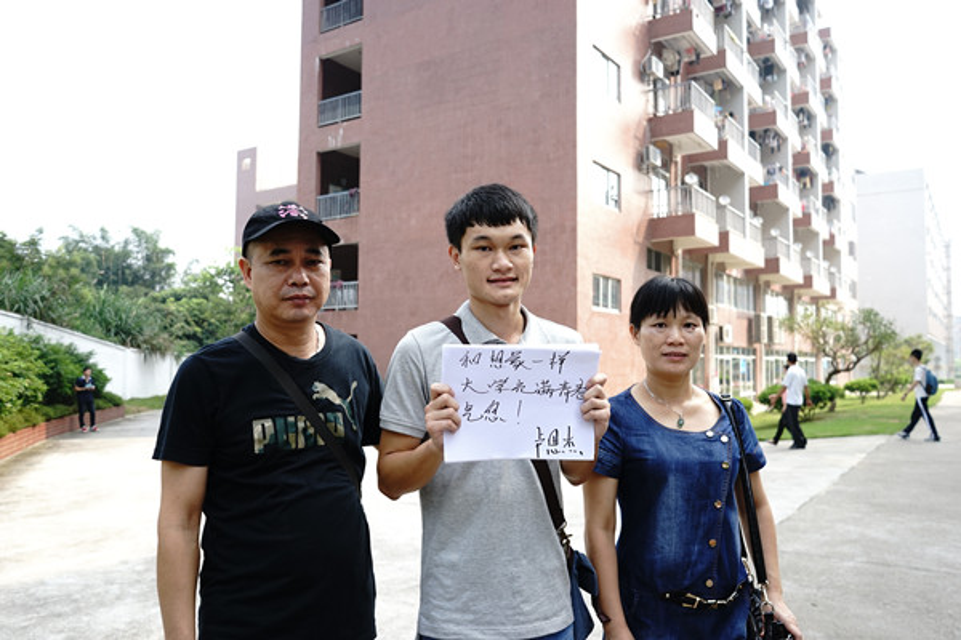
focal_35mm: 28
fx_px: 747
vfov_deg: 46.4
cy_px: 320
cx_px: 480
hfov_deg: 65.5
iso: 200
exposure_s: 1/400
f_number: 4.5
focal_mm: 28
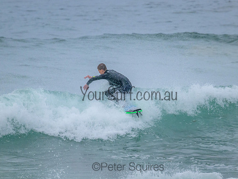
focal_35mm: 870
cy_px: 90
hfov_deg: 2.3
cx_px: 128
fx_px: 5983
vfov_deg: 1.7
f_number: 11
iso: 4000
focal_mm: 800
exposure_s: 1/1600
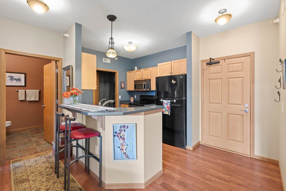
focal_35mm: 16
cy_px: 96
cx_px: 143
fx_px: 127
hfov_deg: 96.7
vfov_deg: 73.7
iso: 250
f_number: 9
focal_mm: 16
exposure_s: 2
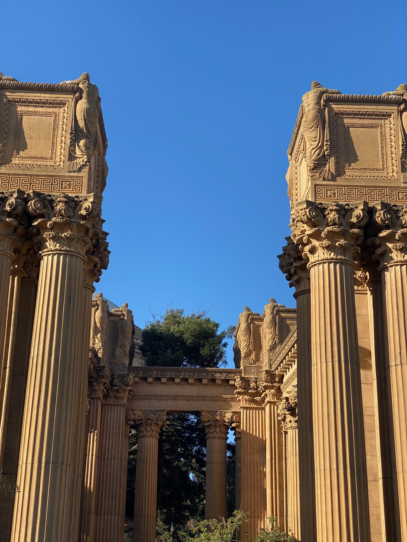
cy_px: 271
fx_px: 815
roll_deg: -1.6
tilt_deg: +19.7
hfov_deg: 28.0
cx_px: 204
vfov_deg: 36.8
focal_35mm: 52
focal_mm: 6
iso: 20
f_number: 2
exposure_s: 1/773
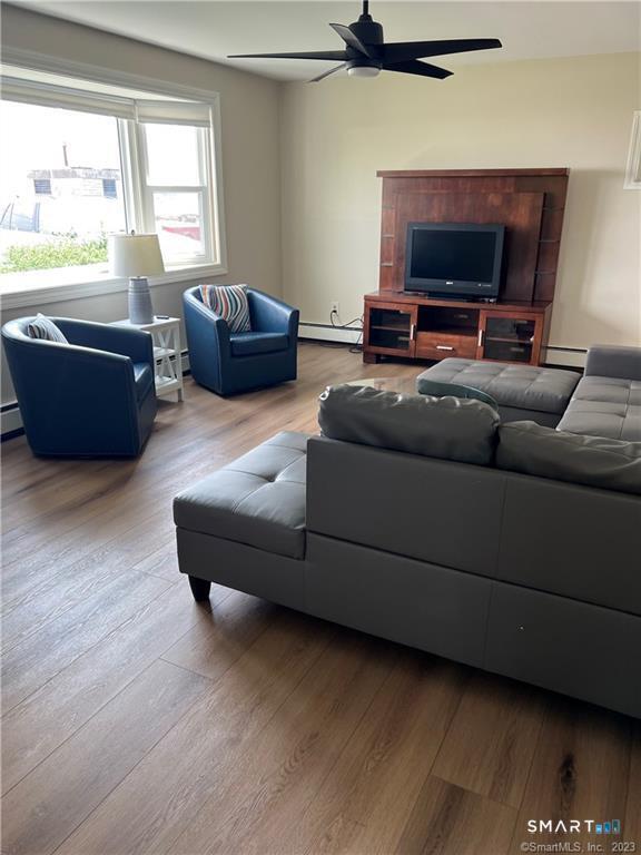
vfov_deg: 67.3
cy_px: 428
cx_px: 320
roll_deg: -0.4
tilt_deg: -19.7
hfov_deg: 53.1
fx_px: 642
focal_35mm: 26
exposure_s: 1/121
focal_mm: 5.7
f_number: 1.5
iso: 64
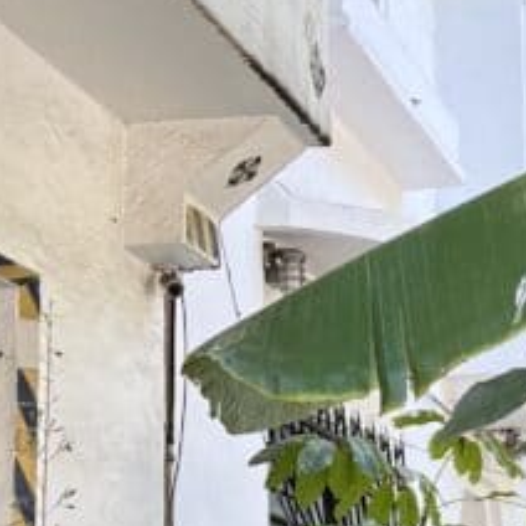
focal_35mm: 111
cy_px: 501
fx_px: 1908
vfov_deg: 15.5
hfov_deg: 14.9
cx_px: 700
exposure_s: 1/121
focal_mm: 5.1
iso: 40
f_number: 1.6
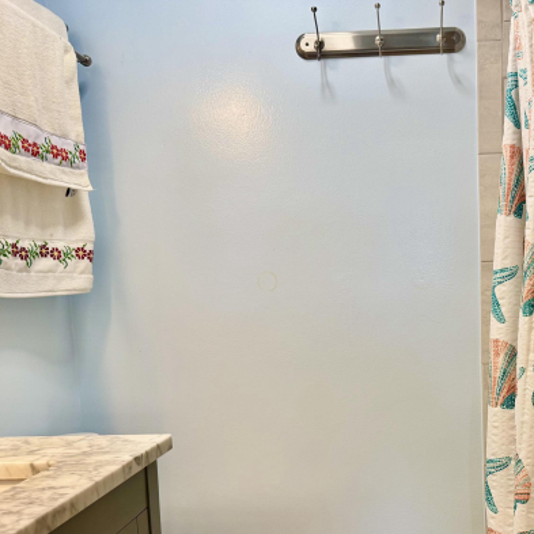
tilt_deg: -6.3
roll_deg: +1.8
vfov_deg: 45.6
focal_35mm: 36
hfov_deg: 44.5
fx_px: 628
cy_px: 337
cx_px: 403
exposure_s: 1/120
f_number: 1.78
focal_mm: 6.76
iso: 125
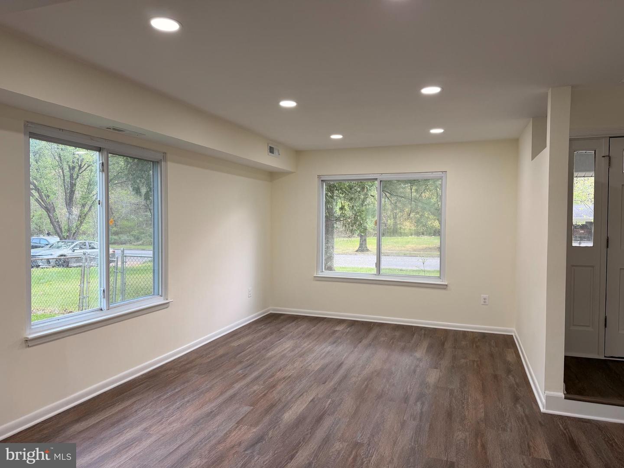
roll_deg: +0.4
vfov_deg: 56.8
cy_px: 234
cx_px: 312
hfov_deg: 71.6
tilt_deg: -1.7
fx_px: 433
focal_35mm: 24
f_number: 1.78
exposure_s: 1/121
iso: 80
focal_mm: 6.76
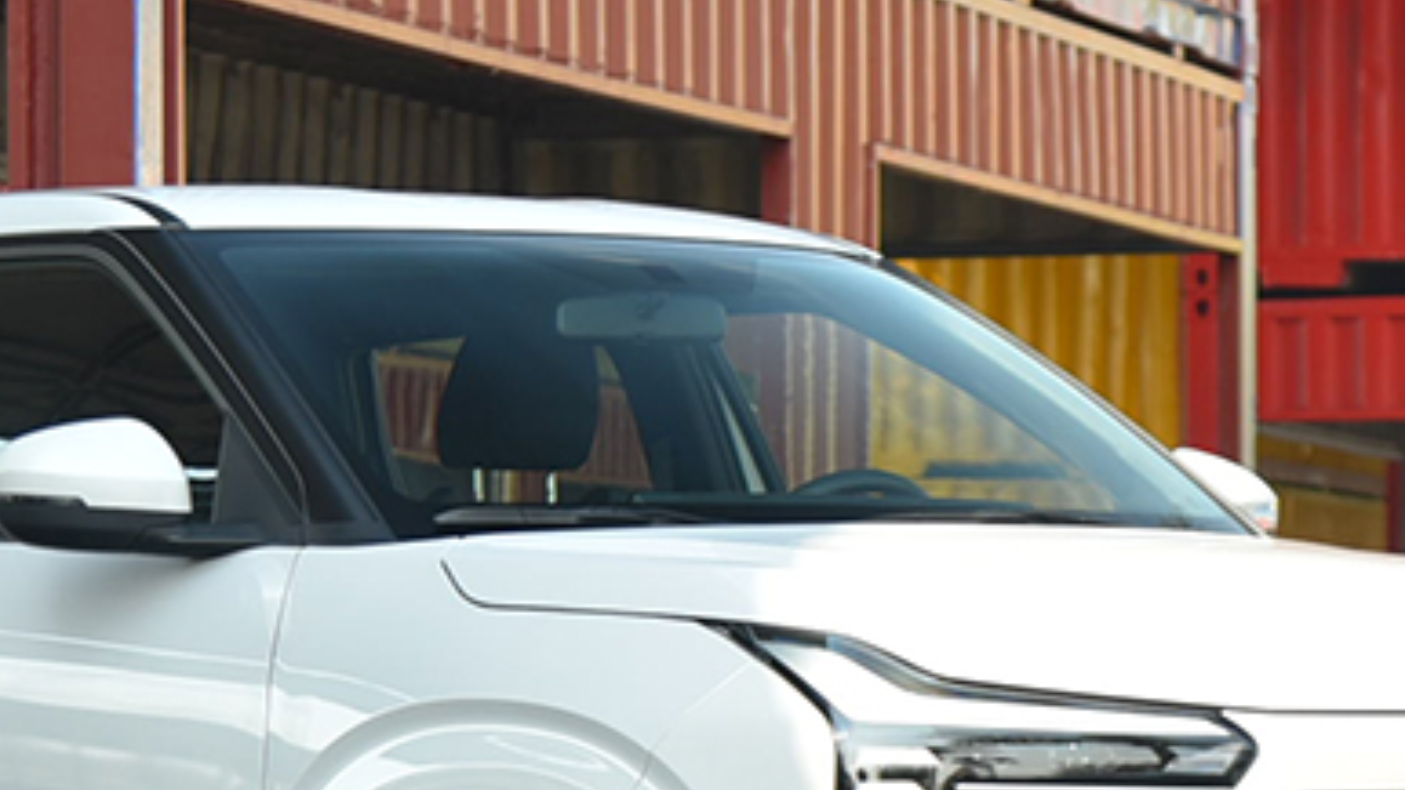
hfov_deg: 8.5
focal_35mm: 254
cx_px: 473
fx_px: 9461
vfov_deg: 4.8
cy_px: 643
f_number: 4
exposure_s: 1/200
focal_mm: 78
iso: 200
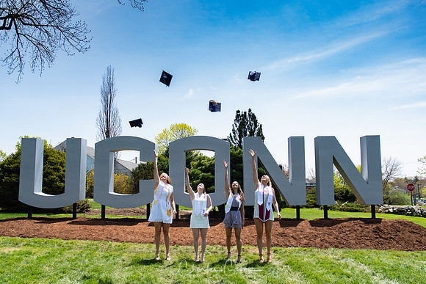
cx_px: 213
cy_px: 142
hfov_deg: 53.1
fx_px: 426
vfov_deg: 36.9
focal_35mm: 36
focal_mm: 24
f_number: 5.6
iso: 100
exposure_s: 1/250
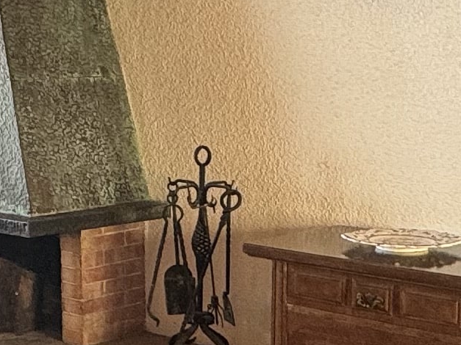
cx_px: -8
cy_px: 201
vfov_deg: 16.4
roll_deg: +1.3
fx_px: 1198
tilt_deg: -6.9
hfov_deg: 21.0
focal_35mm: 90
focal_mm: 2.22
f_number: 2.2
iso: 100
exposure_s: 1/99
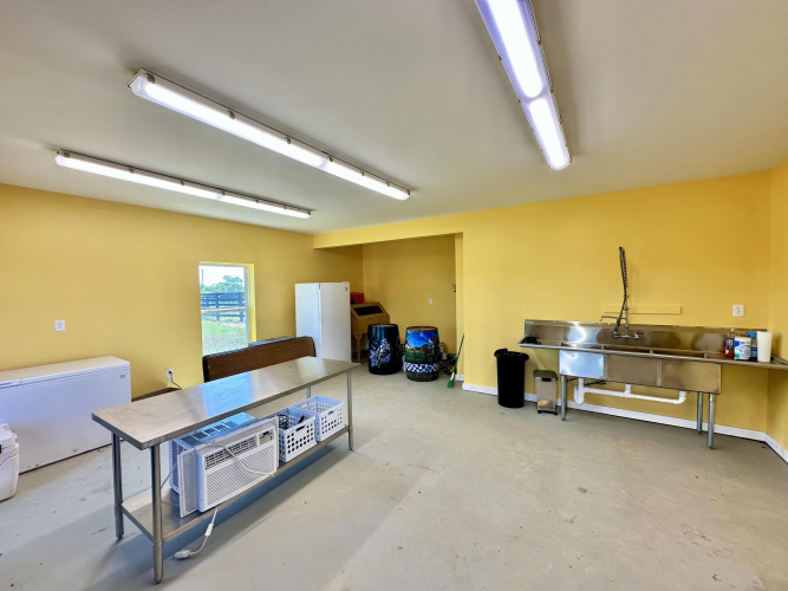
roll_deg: +0.7
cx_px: 394
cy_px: 296
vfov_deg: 85.7
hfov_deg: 102.1
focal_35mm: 14
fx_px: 319
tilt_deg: -1.6
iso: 64
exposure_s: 1/120
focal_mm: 2.22
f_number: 2.2
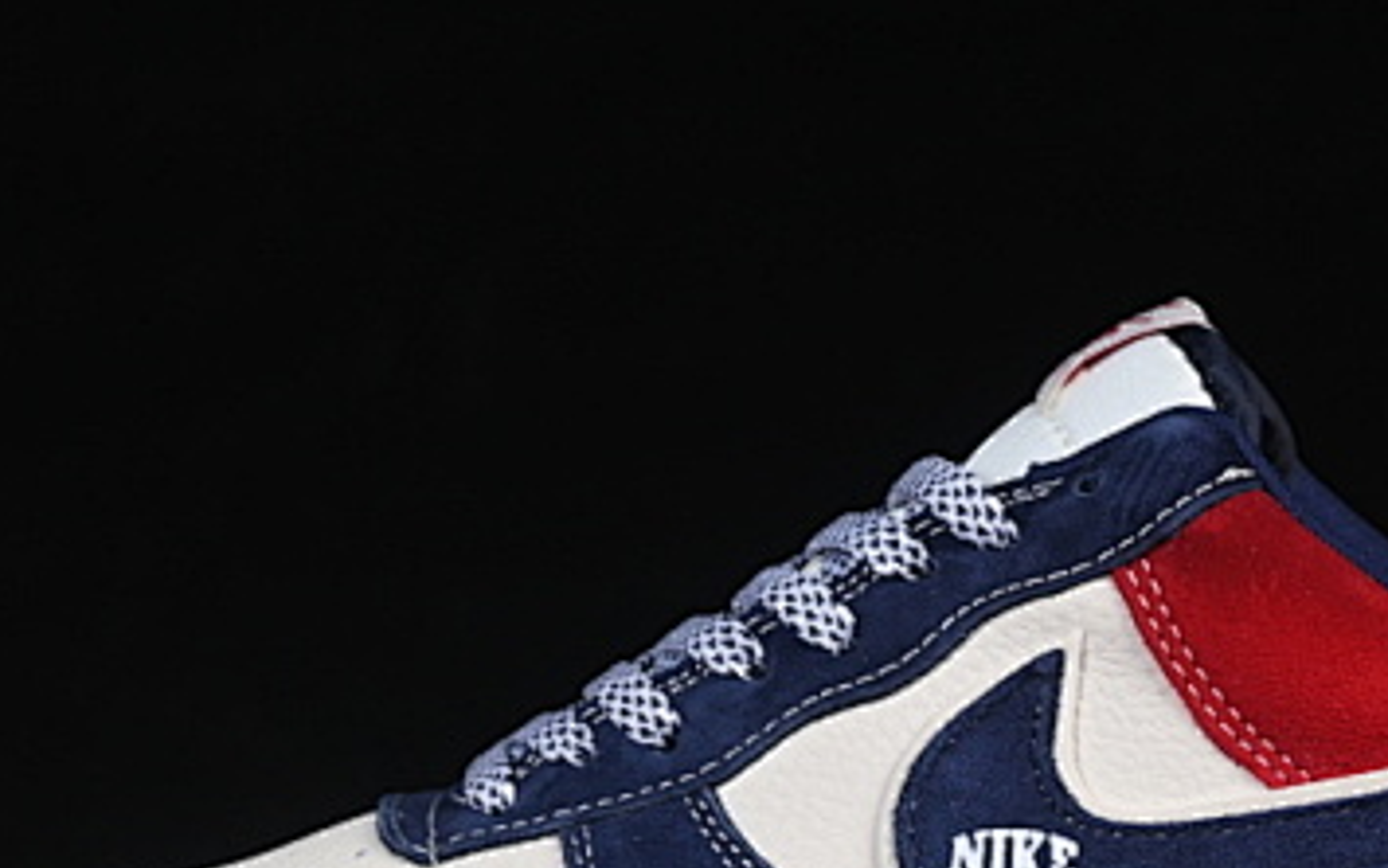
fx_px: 6507
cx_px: 977
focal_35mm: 172
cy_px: 678
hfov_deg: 12.2
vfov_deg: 7.6
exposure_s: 1/80
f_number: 8
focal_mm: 50
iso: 160
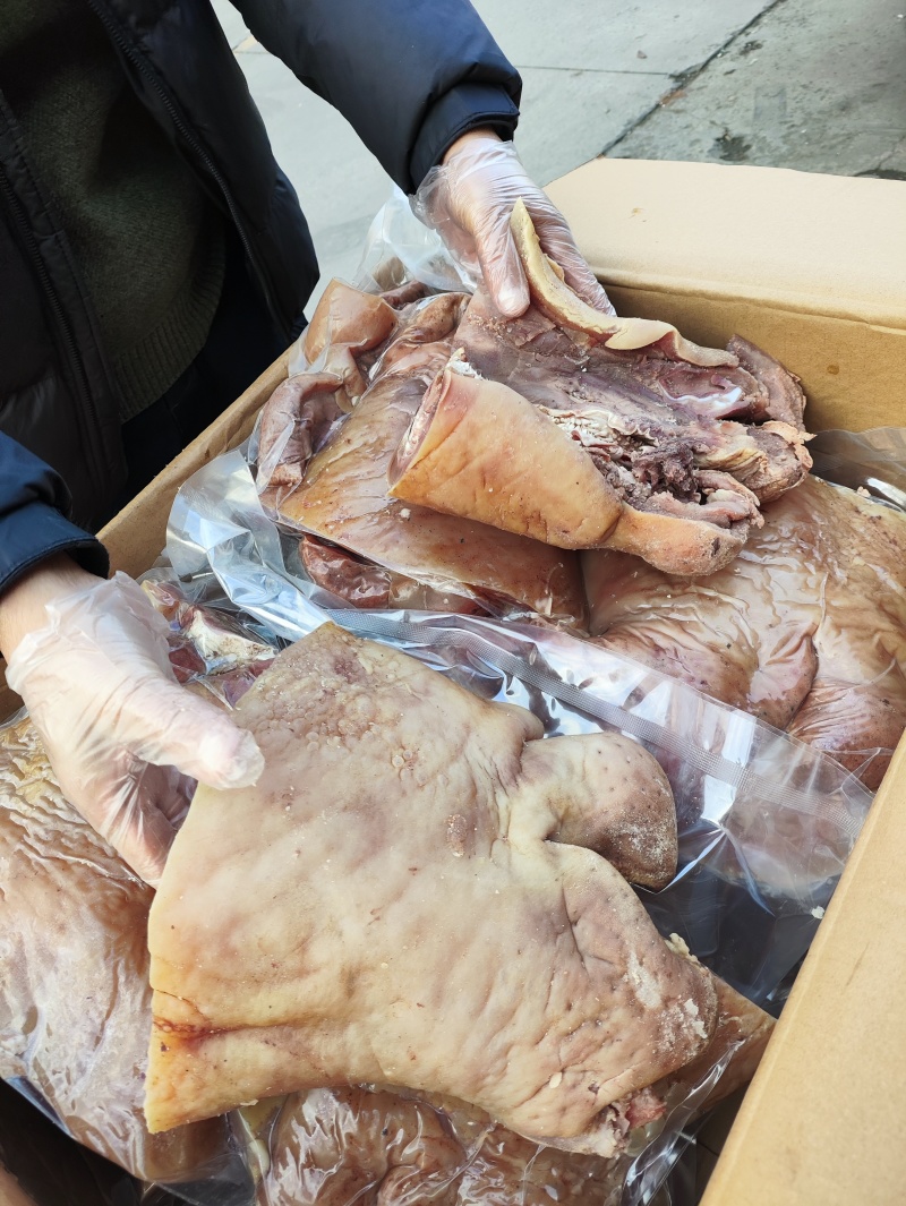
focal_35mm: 25
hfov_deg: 54.9
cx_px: 453
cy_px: 603
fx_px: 872
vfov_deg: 69.4
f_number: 1.79
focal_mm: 4.71
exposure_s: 1/400
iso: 207
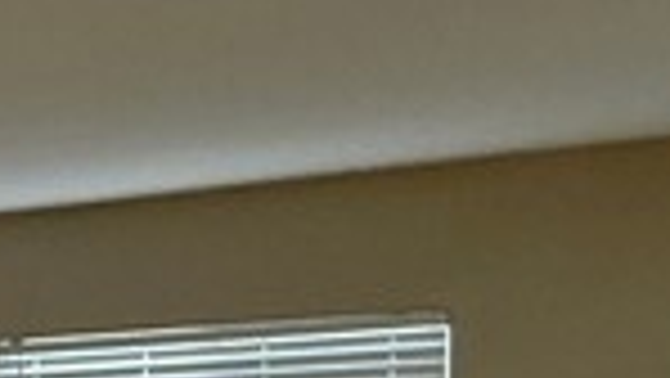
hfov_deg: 13.5
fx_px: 1831
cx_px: -1025
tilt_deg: -2.1
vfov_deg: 11.2
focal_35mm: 103
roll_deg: +0.4
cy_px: 616
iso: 400
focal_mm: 2.22
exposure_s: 1/60
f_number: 2.2
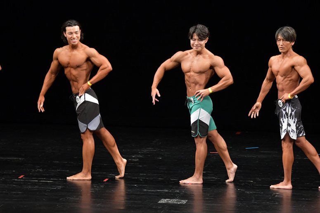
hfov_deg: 8.1
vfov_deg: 5.4
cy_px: 106
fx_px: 2266
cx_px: 160
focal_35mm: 255
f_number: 5.6
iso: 3200
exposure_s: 1/400
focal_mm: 170
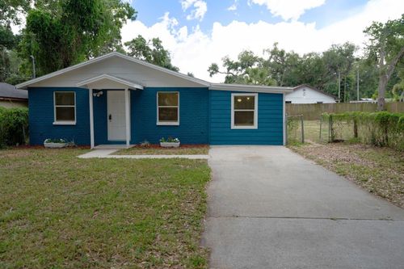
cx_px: 202
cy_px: 134
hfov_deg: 63.7
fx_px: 325
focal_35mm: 29
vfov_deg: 44.9
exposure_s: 1/160
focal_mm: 29
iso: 125
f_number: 4
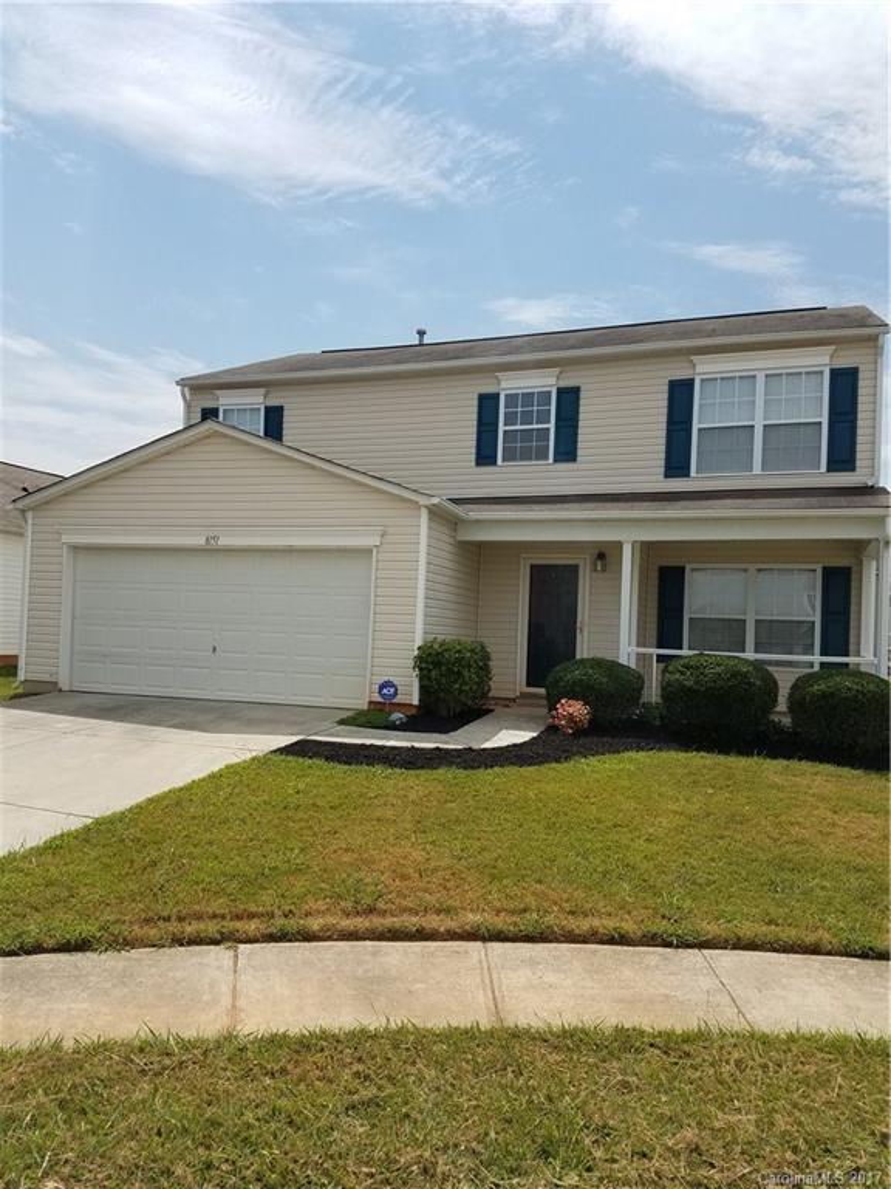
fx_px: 892
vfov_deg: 67.3
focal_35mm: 26
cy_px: 594
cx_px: 446
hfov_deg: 53.1
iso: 40
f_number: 1.7
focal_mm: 4.2
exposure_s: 1/3600
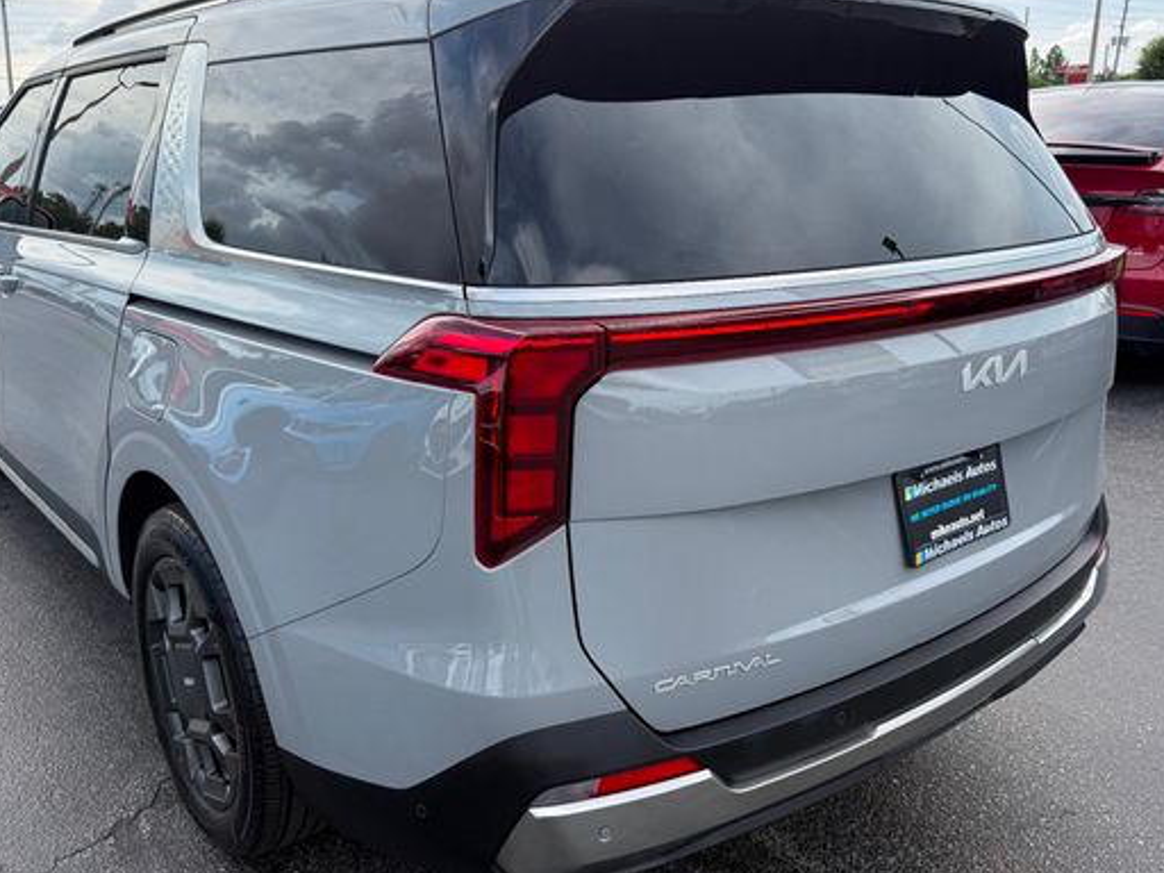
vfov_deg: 46.8
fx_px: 1009
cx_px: 534
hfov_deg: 59.9
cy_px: 407
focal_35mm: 30
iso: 100
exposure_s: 1/1464
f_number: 1.78
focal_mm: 6.76
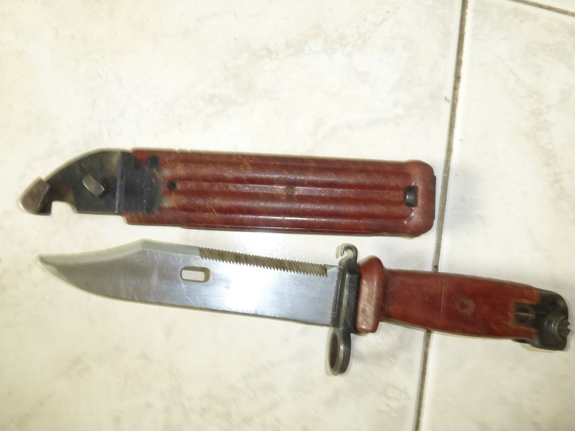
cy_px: 216
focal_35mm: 24
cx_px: 288
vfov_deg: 56.8
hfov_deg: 71.6
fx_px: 399
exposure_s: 1/6
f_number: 3.3
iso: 100
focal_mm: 4.3
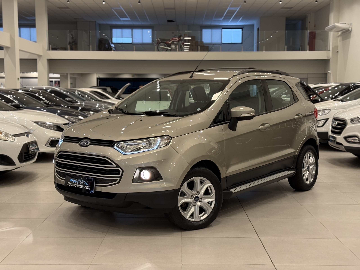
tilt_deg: -4.7
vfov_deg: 30.3
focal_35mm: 48
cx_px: 180
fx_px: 499
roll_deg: -0.2
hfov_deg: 39.7
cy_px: 135
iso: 160
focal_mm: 6.76
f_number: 1.78
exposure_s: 1/60
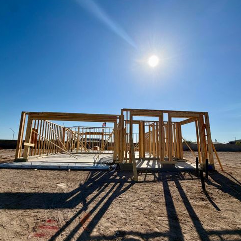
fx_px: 134
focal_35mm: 17
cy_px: 122
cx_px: 121
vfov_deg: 84.0
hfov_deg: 84.0
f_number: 2.2
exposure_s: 1/1572
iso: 20
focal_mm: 2.22
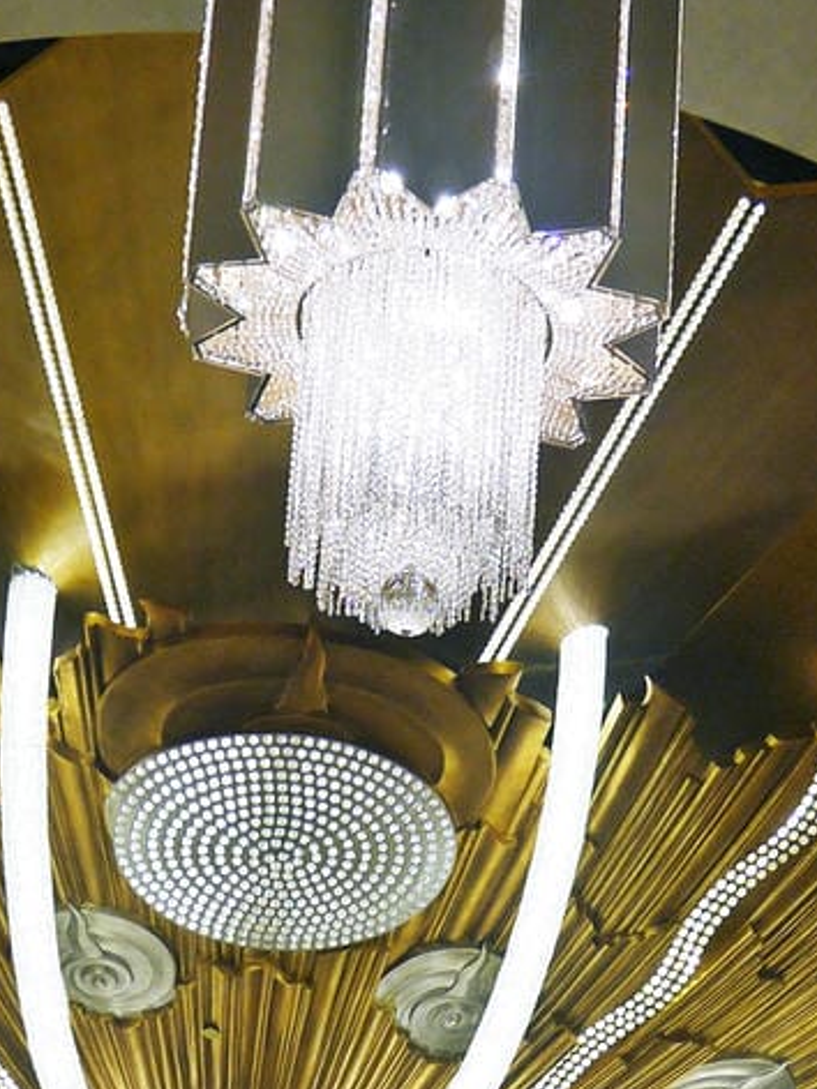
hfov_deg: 15.6
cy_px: 1507
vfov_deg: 18.8
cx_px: 427
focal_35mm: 95
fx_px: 2990
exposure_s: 1/60
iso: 160
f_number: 3.5
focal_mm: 14
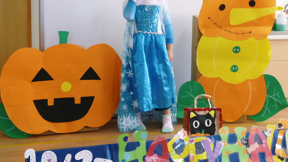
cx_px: 162
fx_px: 512
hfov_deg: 31.4
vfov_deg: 18.0
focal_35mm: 67
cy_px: 63
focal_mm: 8.4
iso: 320
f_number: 3.4
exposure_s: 1/80
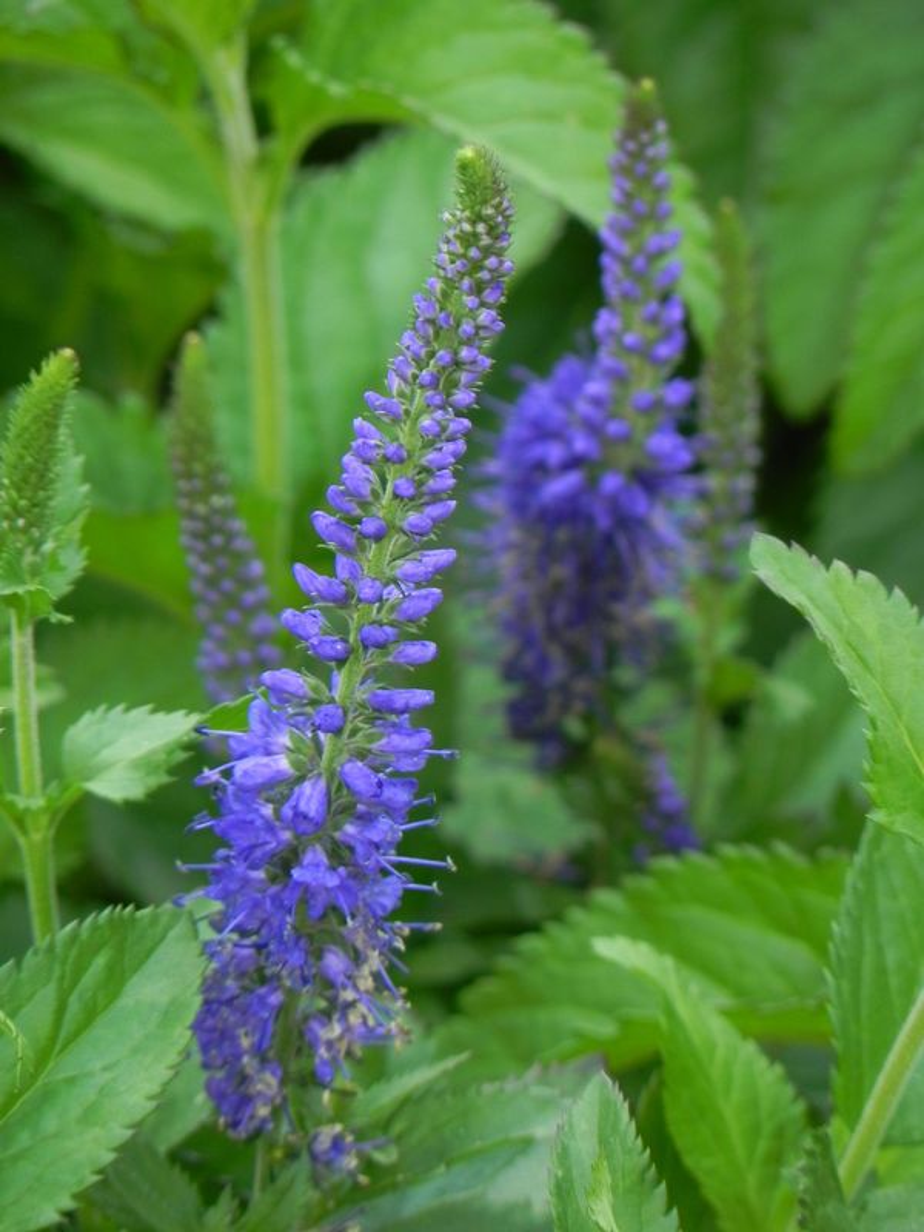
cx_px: 462
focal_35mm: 678
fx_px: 24130
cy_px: 616
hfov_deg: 2.2
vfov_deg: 2.9
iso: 160
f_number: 5
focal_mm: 120
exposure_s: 1/50
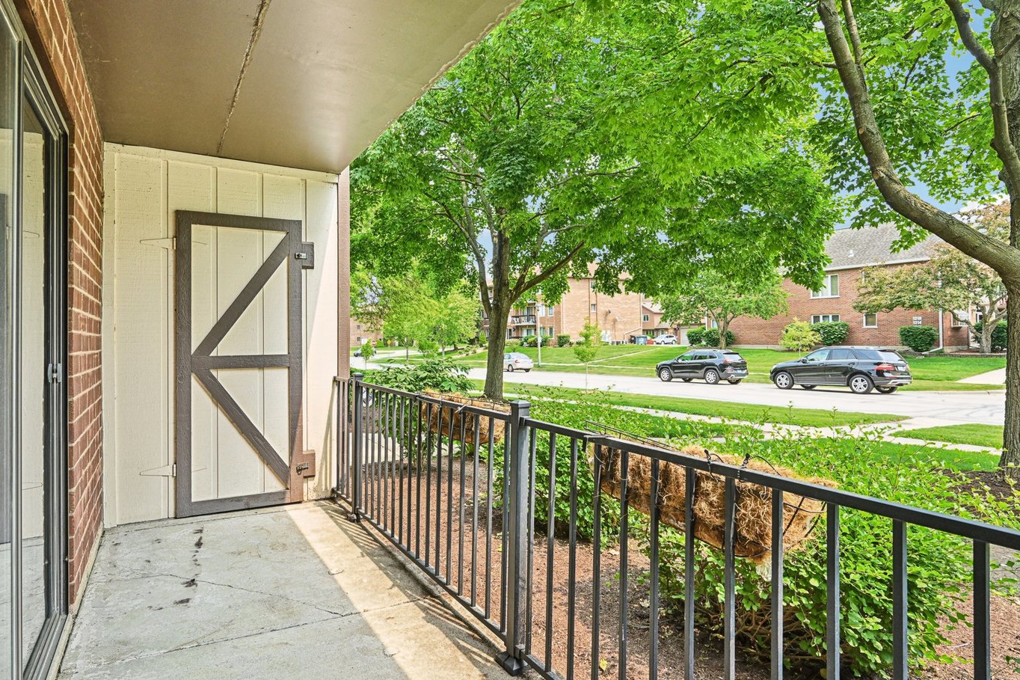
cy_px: 322
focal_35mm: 20
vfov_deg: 62.9
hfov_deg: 84.8
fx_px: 555
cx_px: 446
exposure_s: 1/160
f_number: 8
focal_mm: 16.5
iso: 800
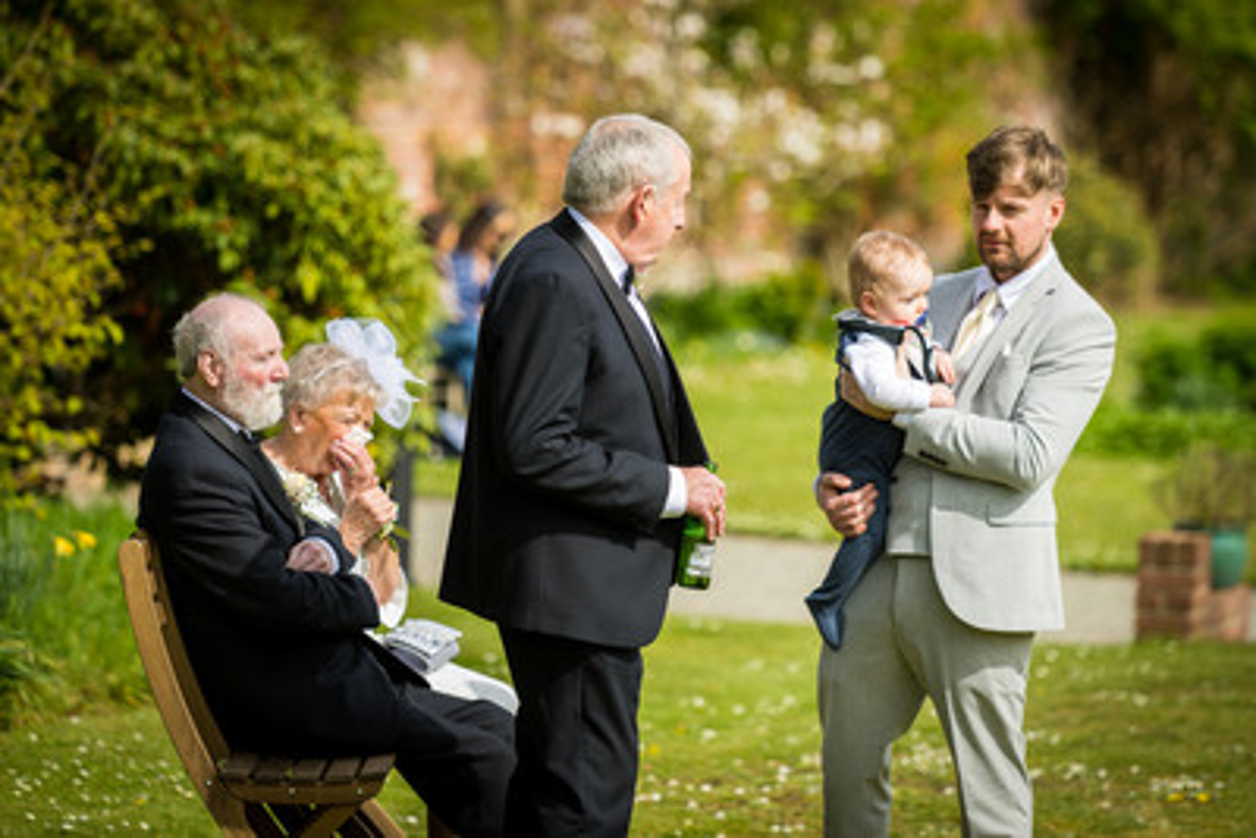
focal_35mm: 157
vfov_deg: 8.8
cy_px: 385
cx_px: 600
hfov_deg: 13.1
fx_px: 5466
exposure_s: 1/1000
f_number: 2.8
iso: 100
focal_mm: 145
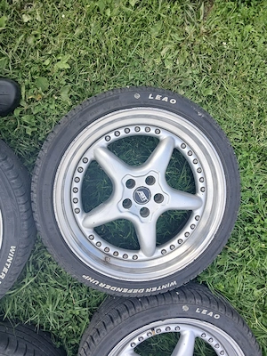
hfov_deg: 53.1
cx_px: 134
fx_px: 267
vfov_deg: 67.3
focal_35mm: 26
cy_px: 178
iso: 20
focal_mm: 3.98
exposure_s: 1/133
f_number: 1.8
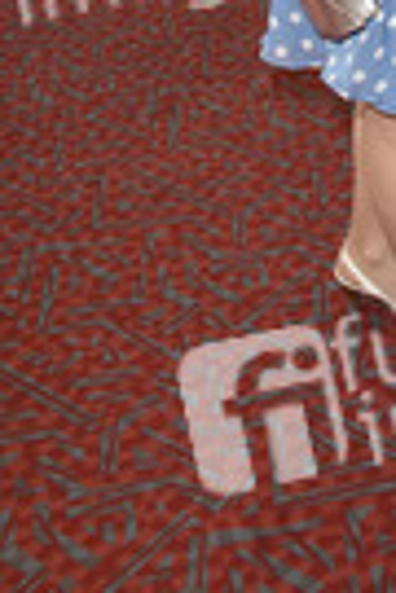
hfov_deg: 16.1
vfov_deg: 21.7
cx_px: 532
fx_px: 1320
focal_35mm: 80
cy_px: -268
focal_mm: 18
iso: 1000
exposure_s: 1/160
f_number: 6.3
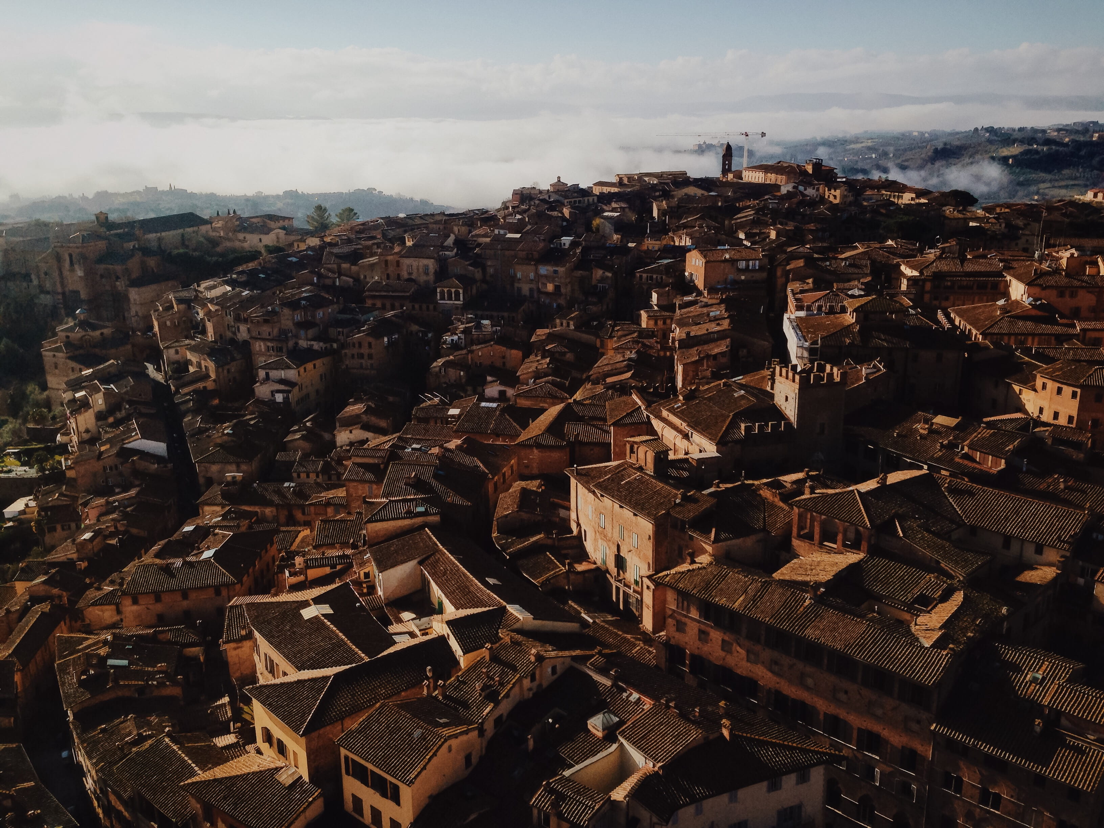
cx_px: 552
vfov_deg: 42.9
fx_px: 1052
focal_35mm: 33
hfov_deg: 55.4
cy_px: 414
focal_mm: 4.12
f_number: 2.4
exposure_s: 1/3195
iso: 50
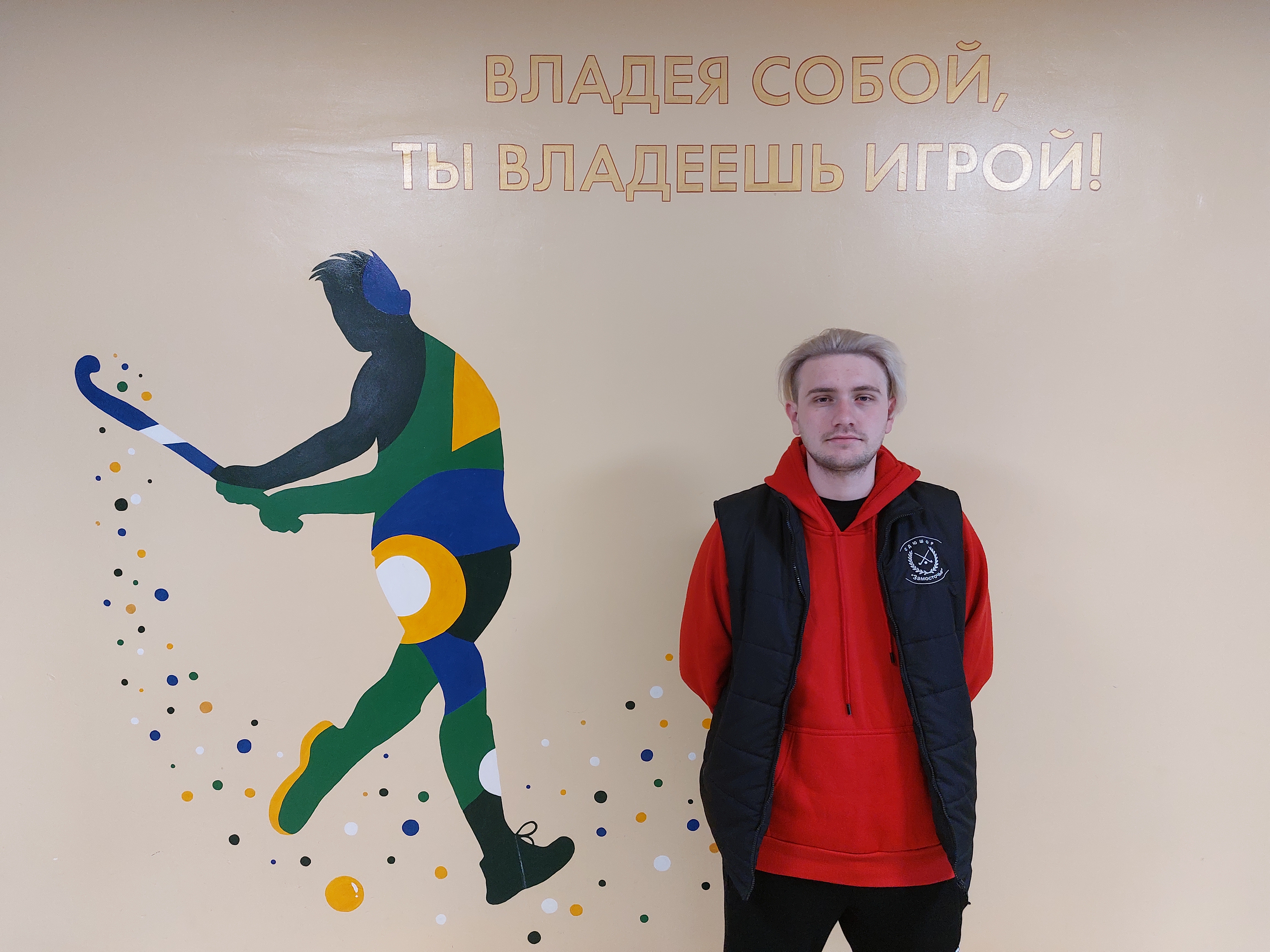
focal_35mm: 24
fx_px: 881
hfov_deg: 71.6
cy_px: 476
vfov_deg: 56.8
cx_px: 635
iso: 320
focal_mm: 5.23
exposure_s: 1/50
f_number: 1.8
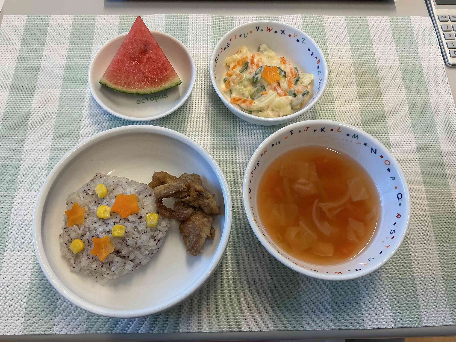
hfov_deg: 61.7
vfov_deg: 48.2
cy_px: 171
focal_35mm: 29
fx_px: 382
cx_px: 228
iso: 40
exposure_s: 1/120
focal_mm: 3
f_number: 1.8
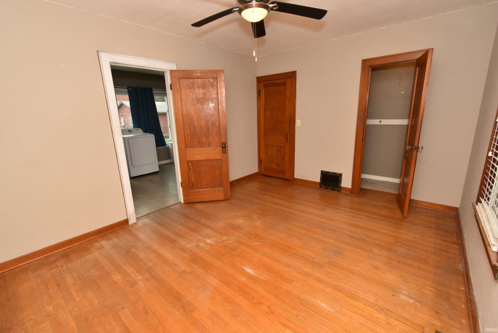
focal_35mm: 15
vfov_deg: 77.4
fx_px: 208
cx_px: 249
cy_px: 166
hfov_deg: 100.3
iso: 400
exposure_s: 1/100
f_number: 9
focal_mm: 10
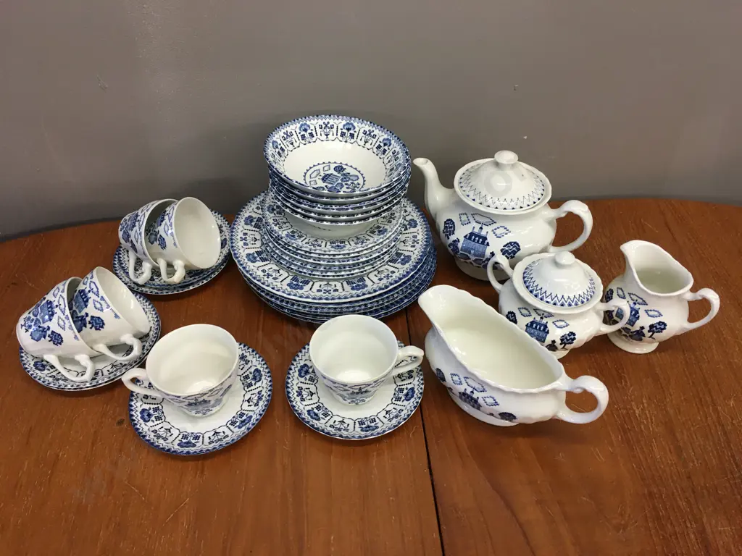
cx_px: 371
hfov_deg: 61.7
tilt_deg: -41.5
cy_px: 278
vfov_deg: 48.2
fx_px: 622
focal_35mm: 29
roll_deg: +0.7
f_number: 2.2
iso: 64
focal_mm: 4.15
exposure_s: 1/33
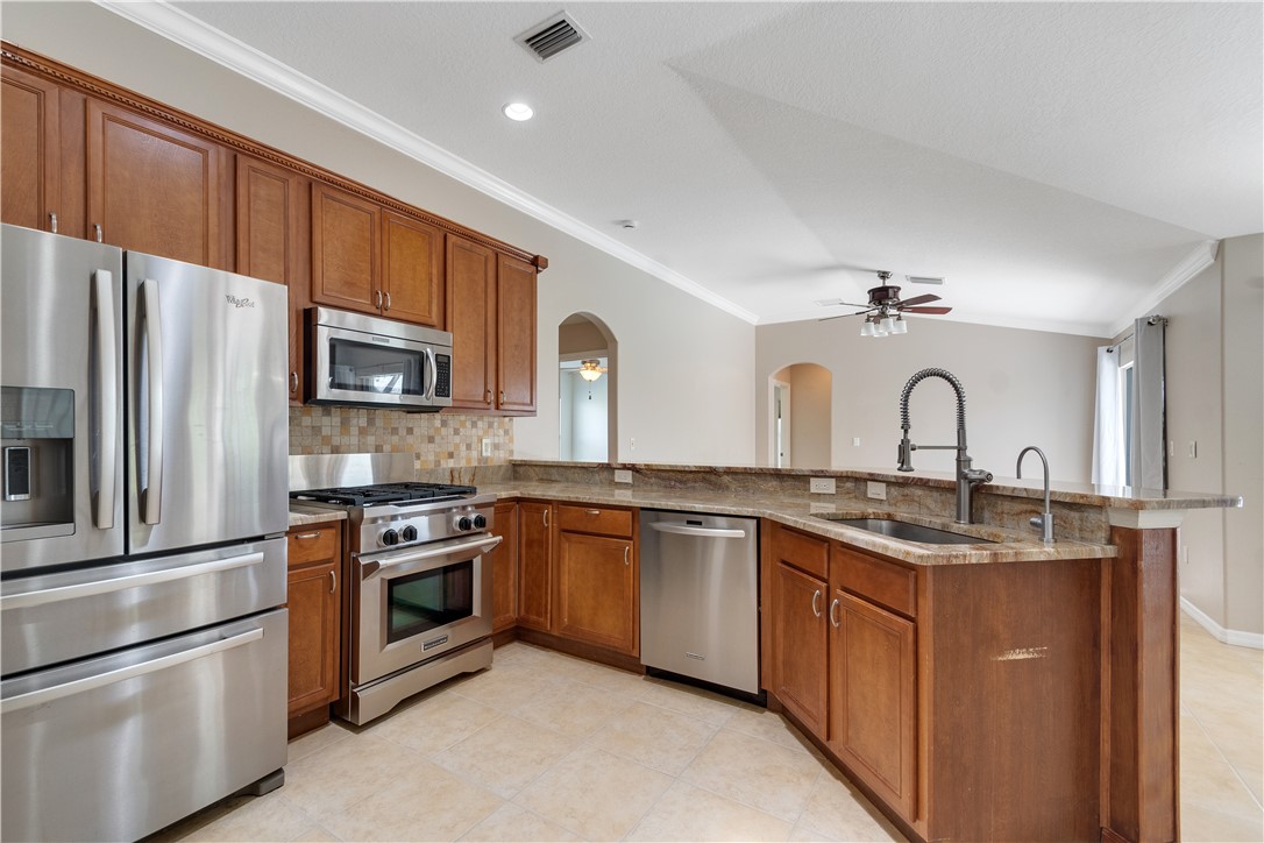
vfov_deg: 77.3
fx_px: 527
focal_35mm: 15
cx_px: 632
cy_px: 422
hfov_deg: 100.4
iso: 320
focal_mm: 10
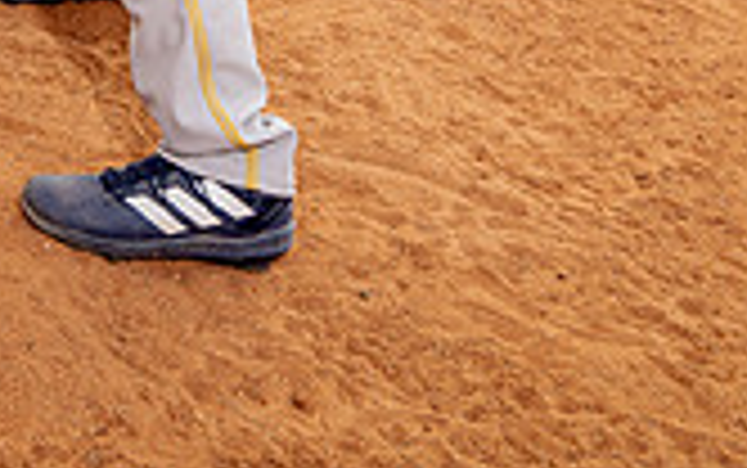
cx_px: 135
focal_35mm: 69
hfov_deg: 29.0
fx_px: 1406
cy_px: -526
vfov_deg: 14.7
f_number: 5.6
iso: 100
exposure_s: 1/250
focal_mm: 25
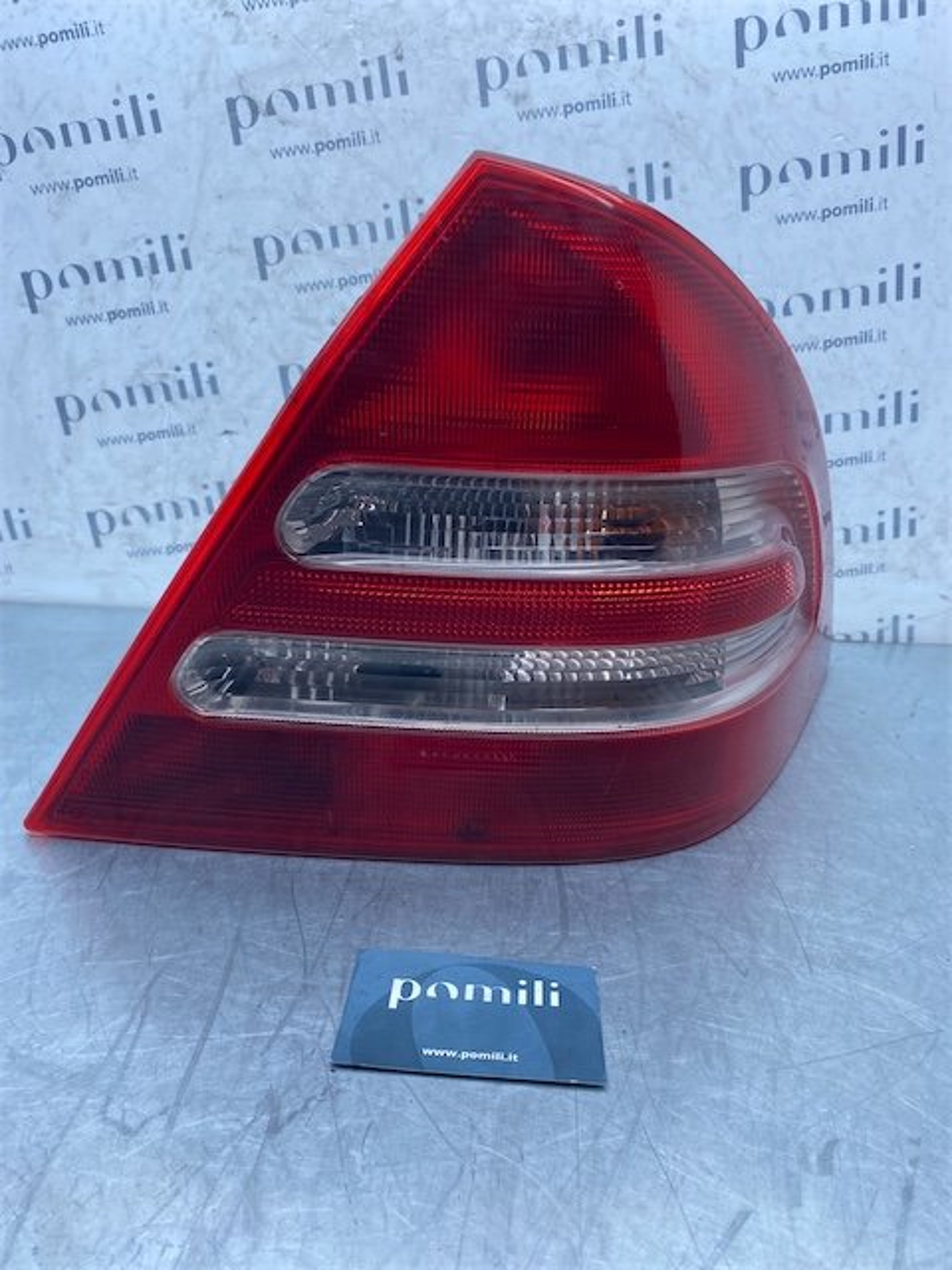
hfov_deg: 53.1
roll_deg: -2.9
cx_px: 476
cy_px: 635
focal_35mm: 26
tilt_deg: -20.7
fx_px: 953
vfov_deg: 67.3
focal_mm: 4.25
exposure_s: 1/506
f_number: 1.8
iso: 32
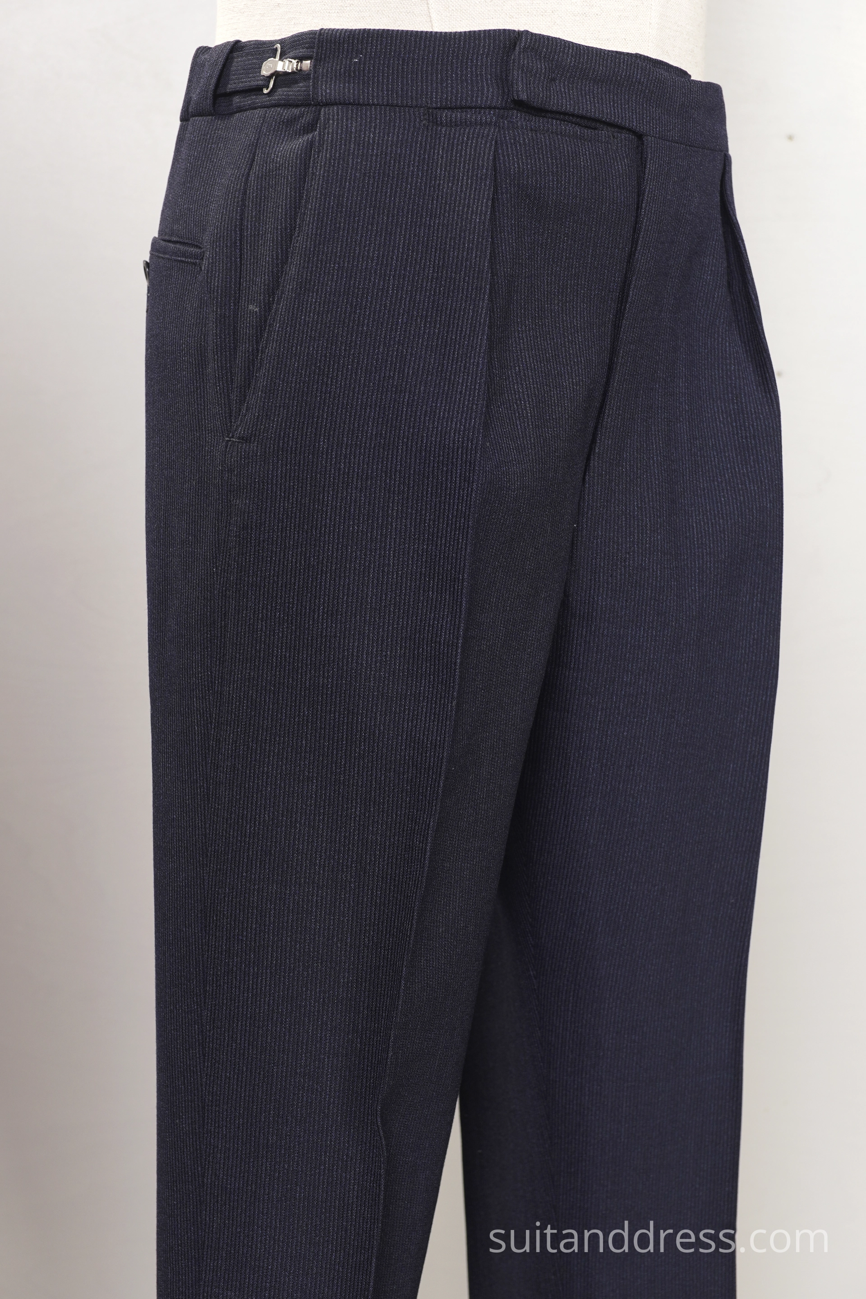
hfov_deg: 28.1
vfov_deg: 41.1
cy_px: 650
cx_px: 433
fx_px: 1732
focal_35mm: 48
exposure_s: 1/10
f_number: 5.6
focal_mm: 32
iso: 200
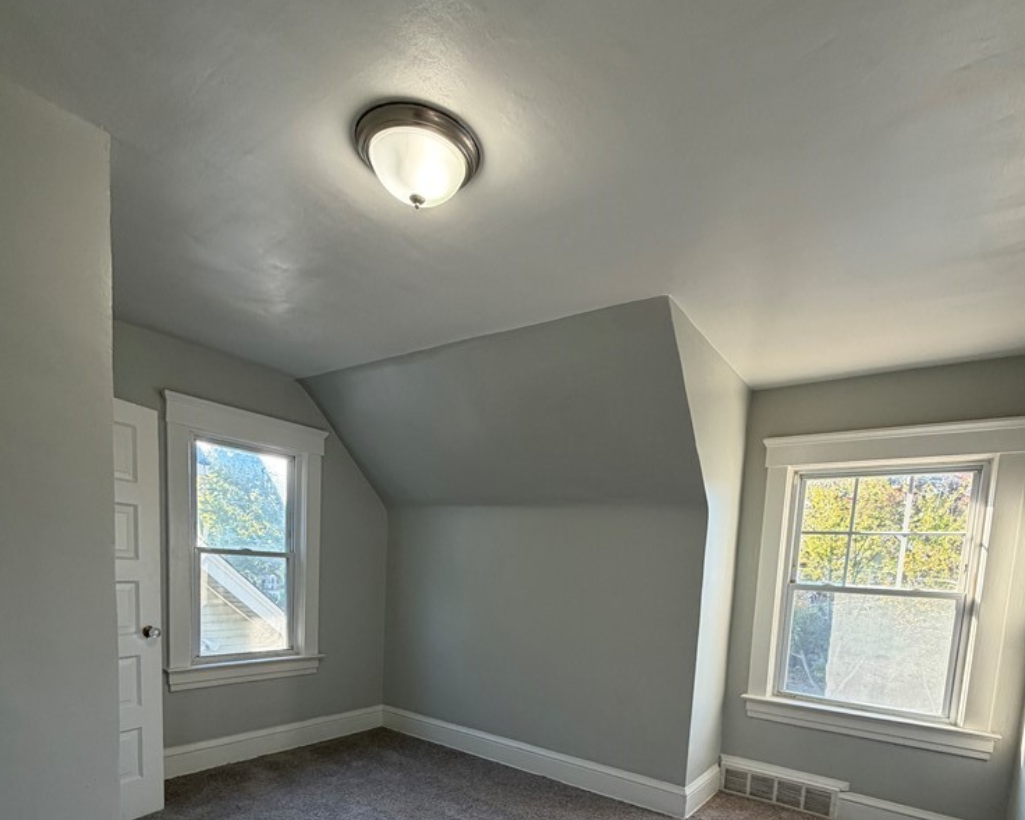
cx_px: 521
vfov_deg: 65.8
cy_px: 631
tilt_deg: -5.8
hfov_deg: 83.3
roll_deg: -1.6
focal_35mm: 19
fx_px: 576
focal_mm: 2.22
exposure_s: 1/121
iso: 125
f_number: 2.2
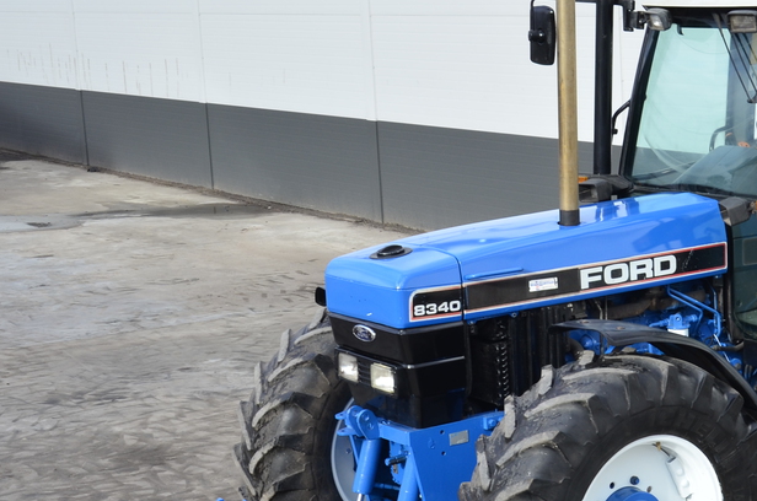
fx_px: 1700
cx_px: 752
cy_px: 300
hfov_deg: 24.0
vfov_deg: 16.8
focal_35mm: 81
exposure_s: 1/125
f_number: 10
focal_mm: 26
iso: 125
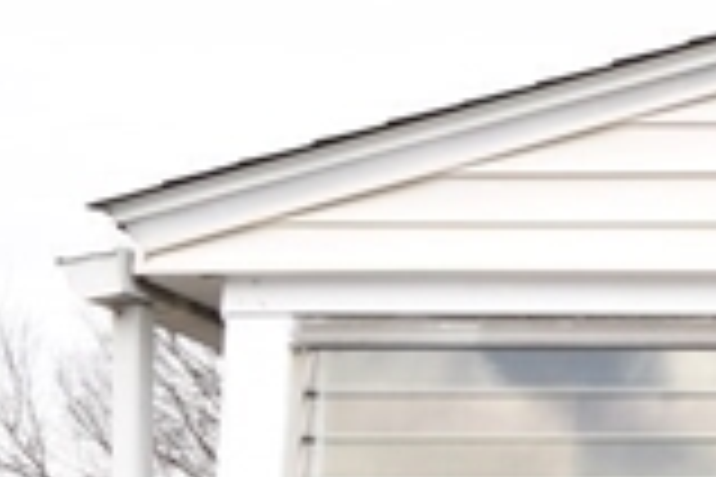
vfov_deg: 7.1
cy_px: 196
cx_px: 2013
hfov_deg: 9.0
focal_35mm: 193
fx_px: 3838
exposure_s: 1/100
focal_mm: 20
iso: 100
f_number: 6.3
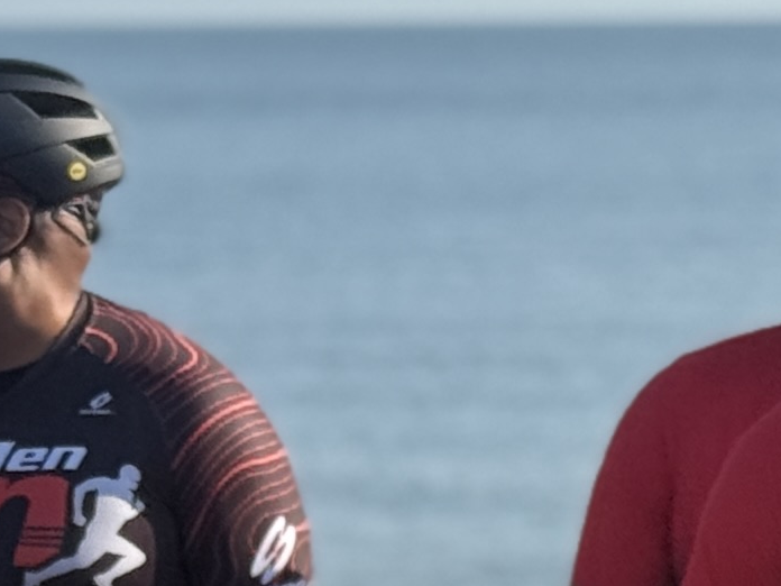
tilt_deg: -0.3
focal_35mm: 278
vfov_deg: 5.3
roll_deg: +1.5
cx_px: 380
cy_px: 247
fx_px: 6272
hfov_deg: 7.1
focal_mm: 6.76
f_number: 1.78
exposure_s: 1/4098
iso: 64
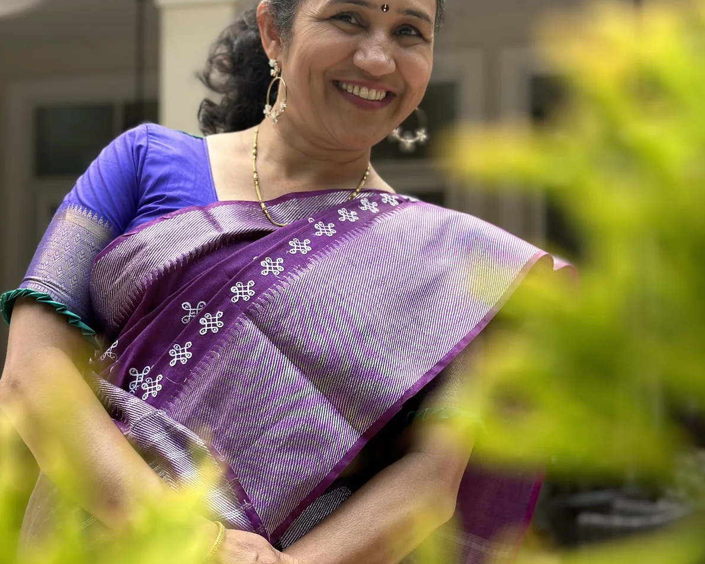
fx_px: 1315
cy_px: 277
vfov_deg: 24.2
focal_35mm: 63
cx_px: 351
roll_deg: -0.6
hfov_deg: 30.0
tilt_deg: +7.2
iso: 80
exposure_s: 1/221
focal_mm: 6.86
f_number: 1.78
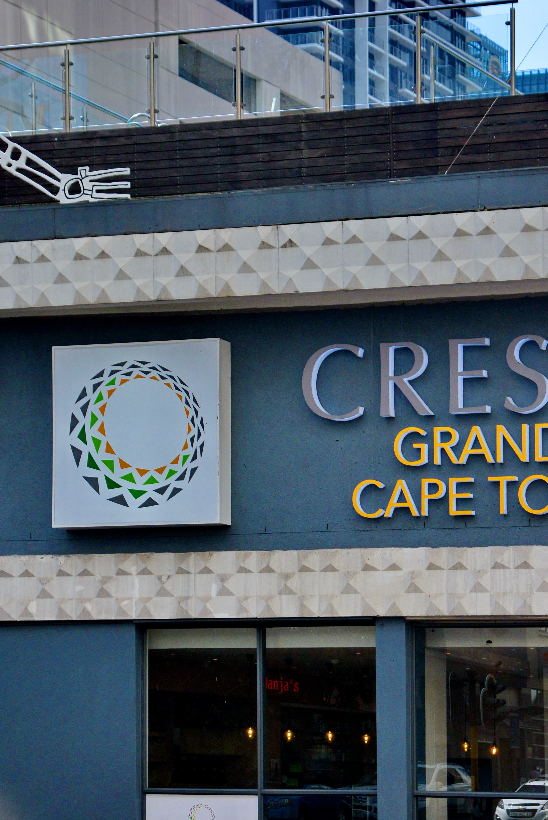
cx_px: 392
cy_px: 407
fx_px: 2760
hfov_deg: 11.3
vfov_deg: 16.9
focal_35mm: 121
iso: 320
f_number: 7.1
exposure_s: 1/1250
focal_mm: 62
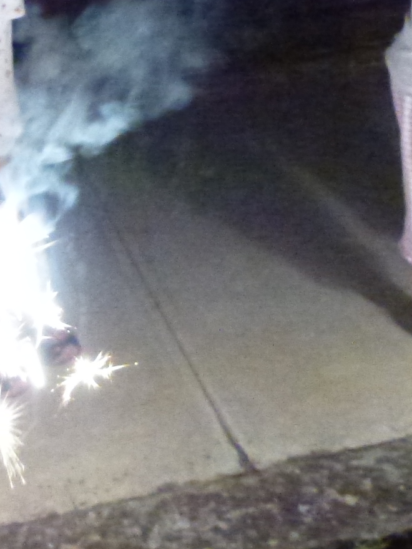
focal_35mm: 96
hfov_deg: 15.4
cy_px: 24
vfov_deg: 19.9
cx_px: 142
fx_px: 1523
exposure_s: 1/25
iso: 1600
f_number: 3.6
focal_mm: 5.9
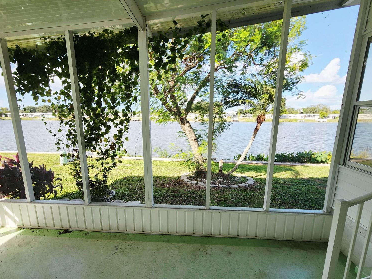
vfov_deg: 85.5
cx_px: 183
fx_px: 150
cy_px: 149
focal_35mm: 14
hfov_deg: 102.1
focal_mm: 2.2
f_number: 2.2
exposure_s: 1/390
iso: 50
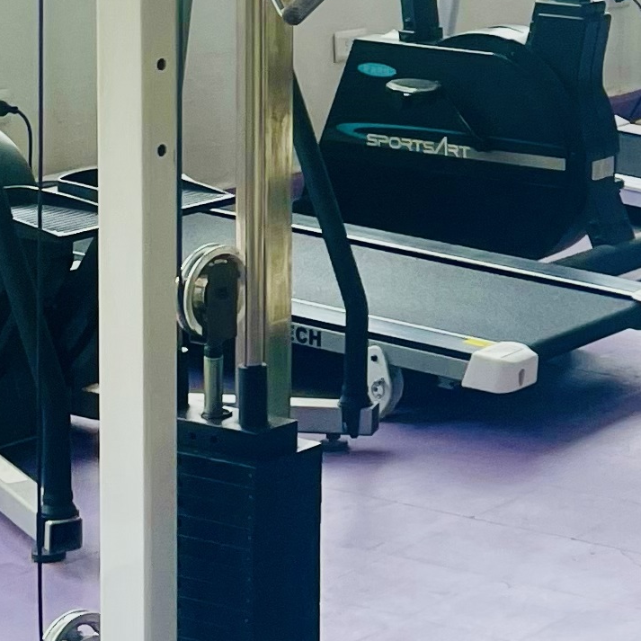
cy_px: -6
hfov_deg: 12.6
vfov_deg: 13.2
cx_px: 1025
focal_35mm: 130
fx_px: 2724
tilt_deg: -6.6
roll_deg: -1.6
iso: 64
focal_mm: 4.2
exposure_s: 1/121
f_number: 1.6
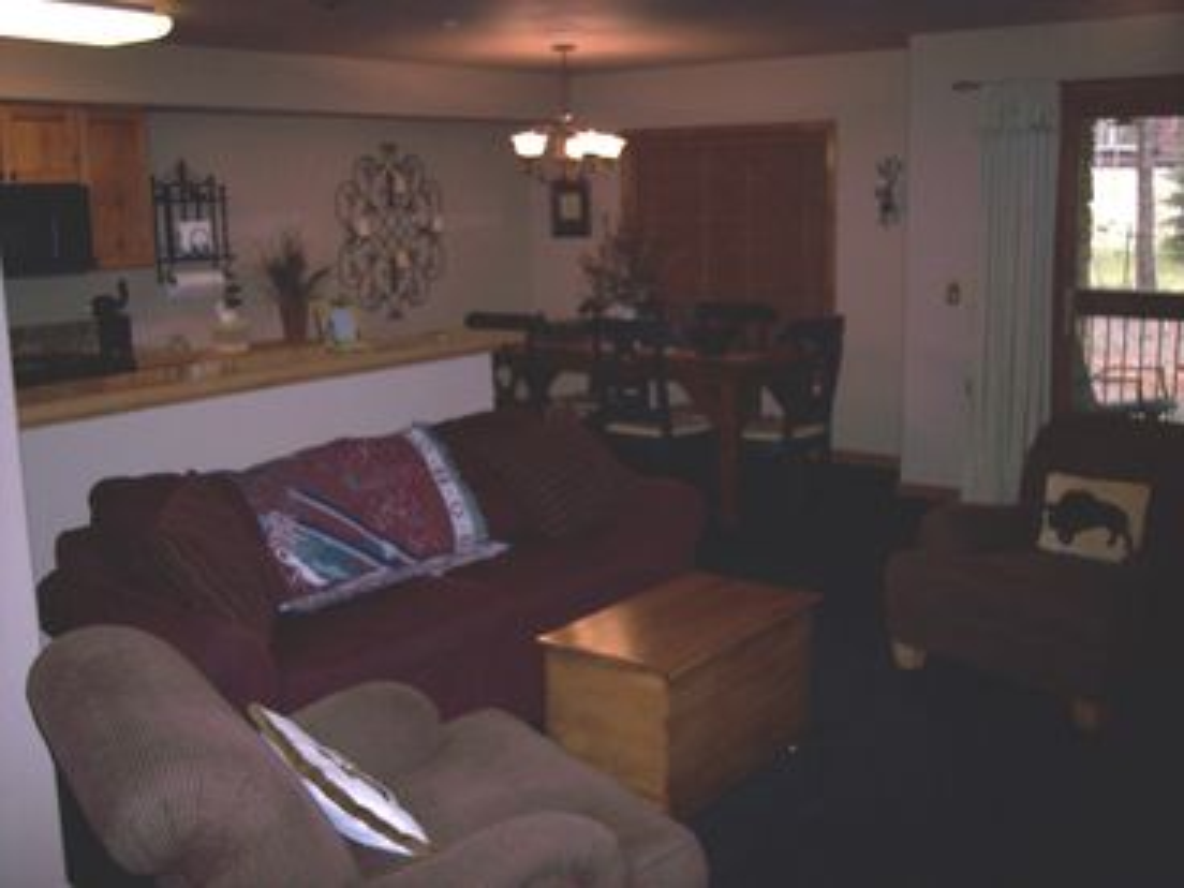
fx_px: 1334
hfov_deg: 47.9
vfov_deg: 36.8
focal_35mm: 39
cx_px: 592
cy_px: 444
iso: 100
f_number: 2.8
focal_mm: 8
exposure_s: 1/60
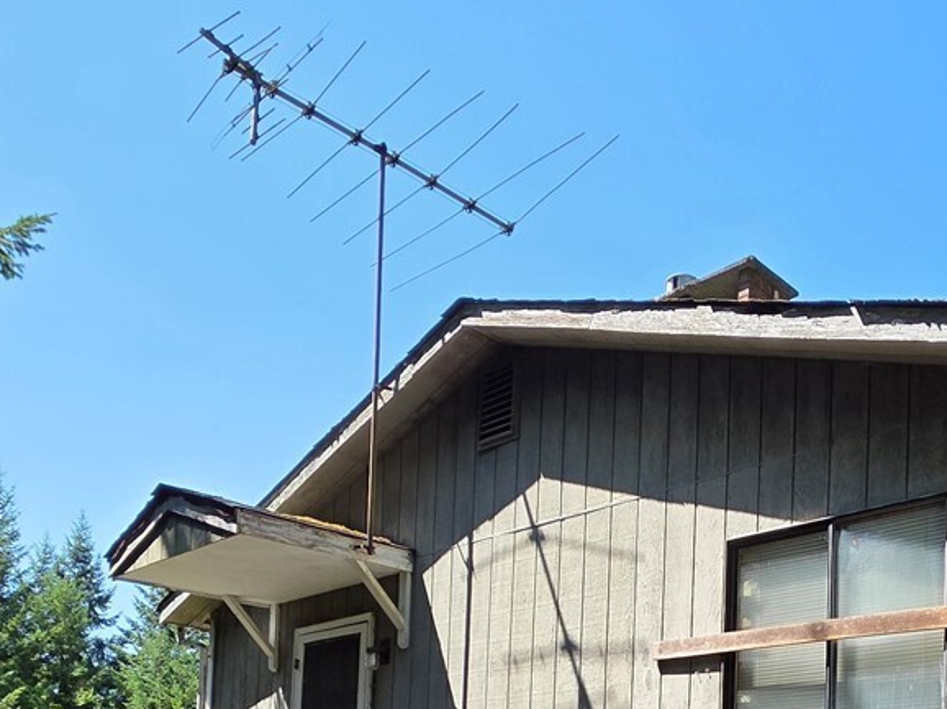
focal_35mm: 36
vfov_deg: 33.8
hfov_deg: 50.1
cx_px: 659
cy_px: 801
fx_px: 984
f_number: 1.9
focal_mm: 2.2
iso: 40
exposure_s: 1/864
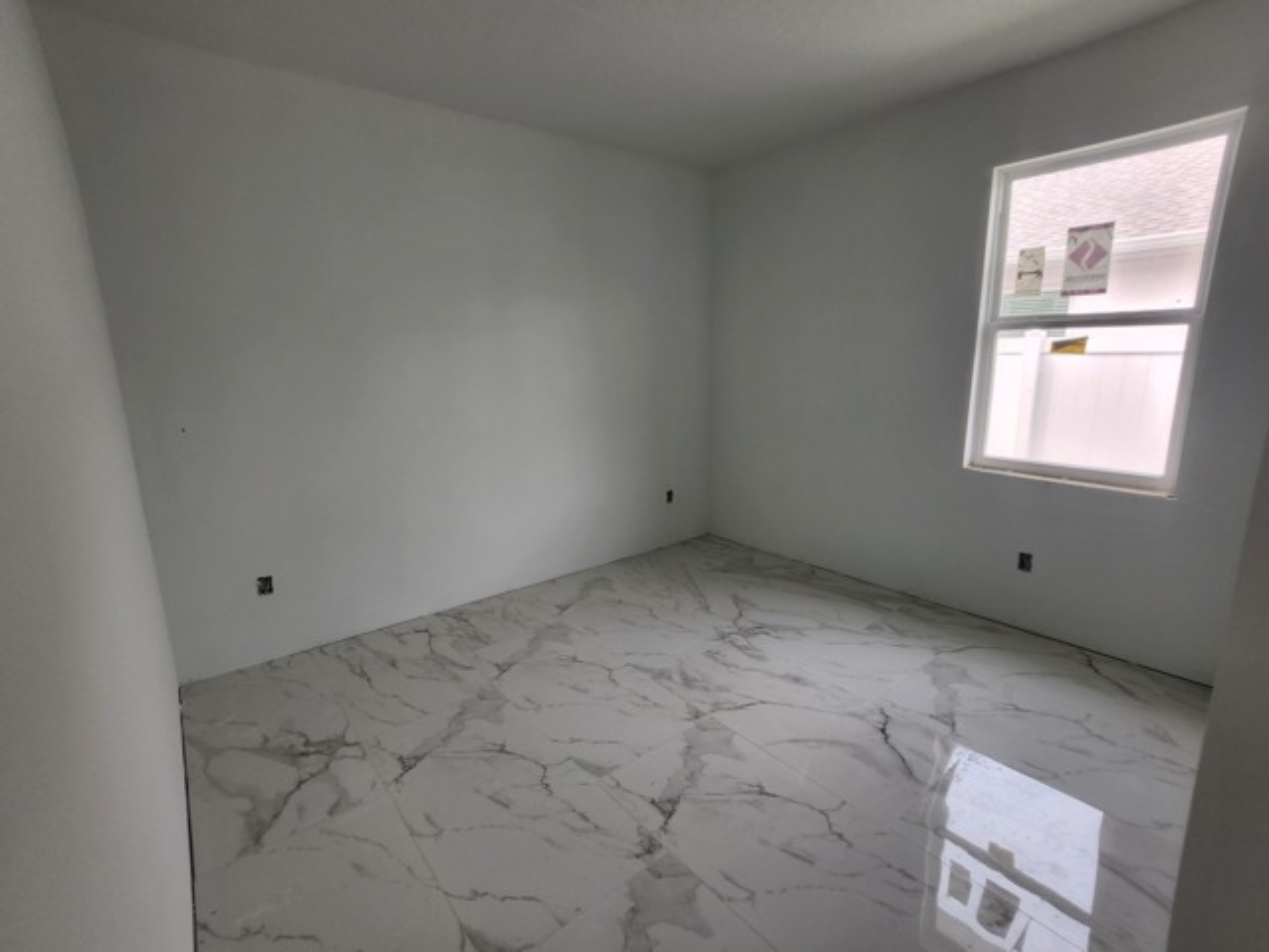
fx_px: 477
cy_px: 476
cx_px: 634
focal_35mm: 13
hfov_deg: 106.2
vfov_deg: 89.9
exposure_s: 1/60
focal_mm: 1.7
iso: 32
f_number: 2.2
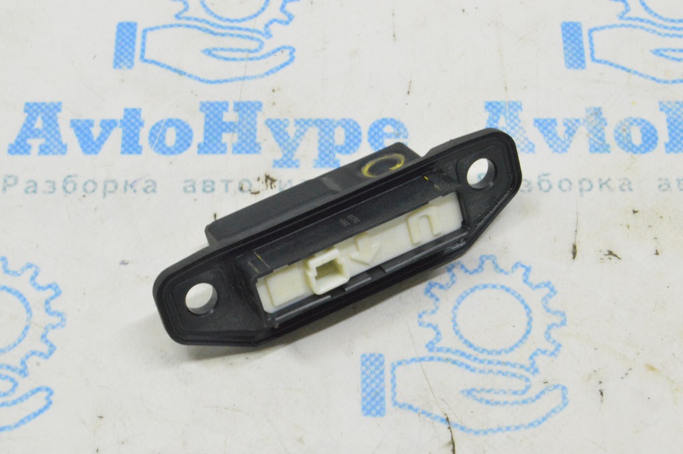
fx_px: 1564
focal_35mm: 82
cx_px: 342
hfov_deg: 24.6
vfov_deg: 16.5
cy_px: 227
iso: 6400
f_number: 20
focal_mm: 55
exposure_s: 1/15
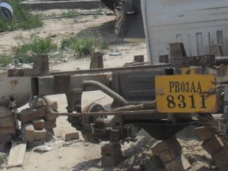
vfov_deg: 18.1
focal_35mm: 80
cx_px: 195
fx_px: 527
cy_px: 14
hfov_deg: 23.9
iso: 80
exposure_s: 1/250
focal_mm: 6.3
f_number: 8.3
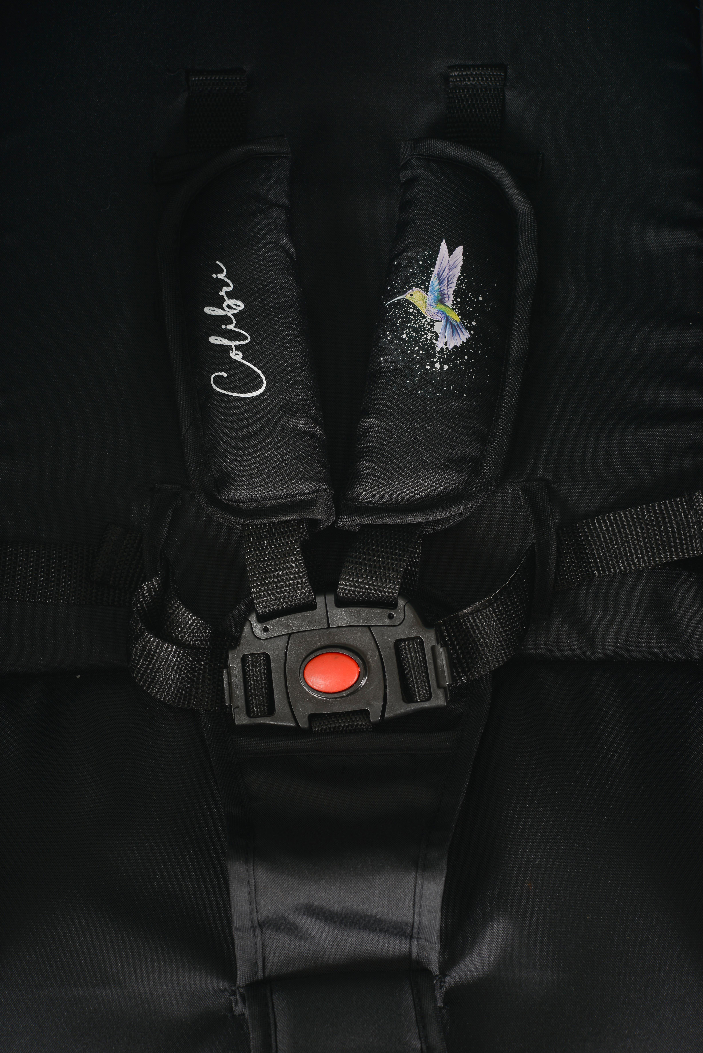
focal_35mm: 60
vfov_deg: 33.4
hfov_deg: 22.6
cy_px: 526
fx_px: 1756
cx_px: 352
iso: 100
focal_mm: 60
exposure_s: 1/50
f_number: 11
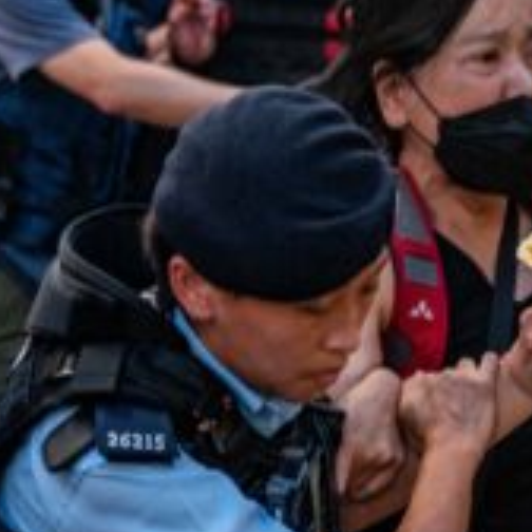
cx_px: 703
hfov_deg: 12.1
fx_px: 2434
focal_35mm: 140
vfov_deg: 12.5
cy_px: 200
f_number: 2.8
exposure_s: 1/400
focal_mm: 46
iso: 5000
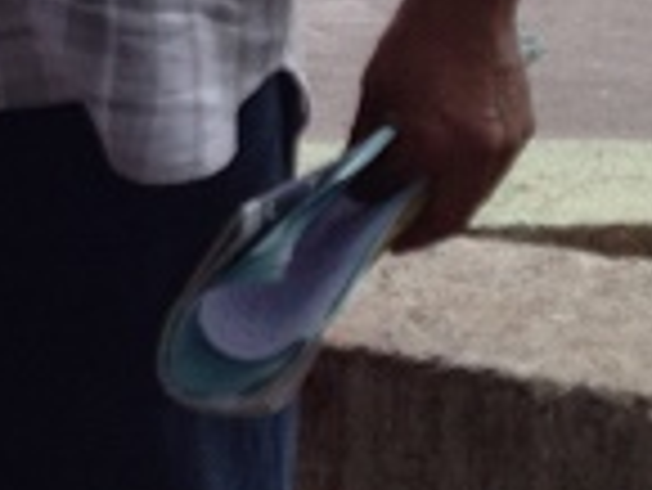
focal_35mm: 193
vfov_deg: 7.3
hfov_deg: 9.5
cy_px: -611
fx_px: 3638
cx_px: -670
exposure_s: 1/935
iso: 50
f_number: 2.4
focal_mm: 4.28
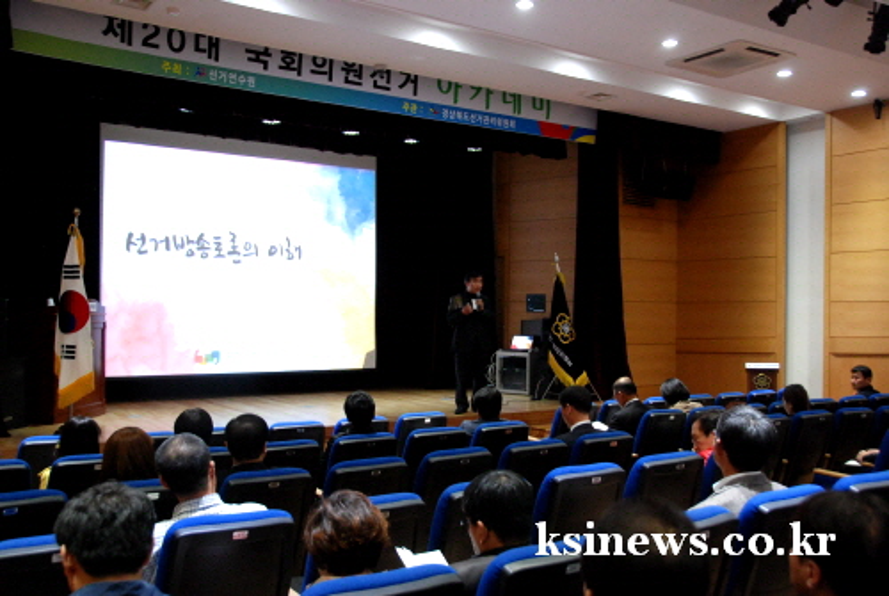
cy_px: 298
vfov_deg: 40.1
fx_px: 816
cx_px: 444
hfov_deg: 57.2
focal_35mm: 33
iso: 1250
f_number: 3.8
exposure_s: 1/20
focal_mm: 22
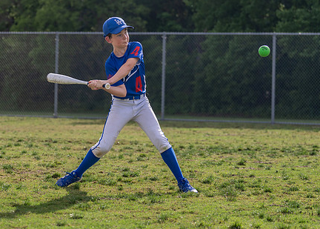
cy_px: 95
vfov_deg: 11.9
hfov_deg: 16.5
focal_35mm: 121
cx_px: 75
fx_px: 1100
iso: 100
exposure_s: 1/1600
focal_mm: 70
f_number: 2.8
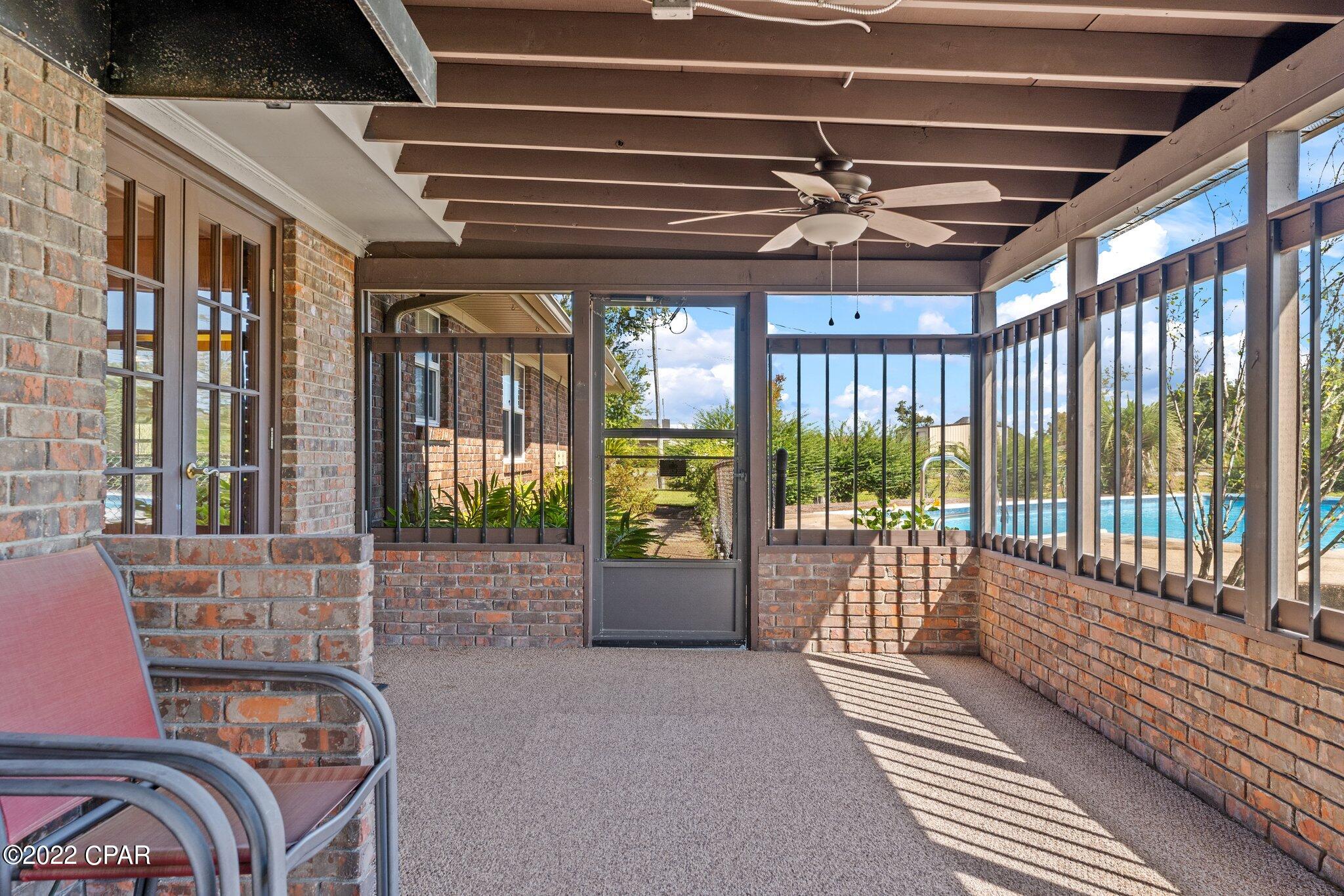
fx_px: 896
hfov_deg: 73.7
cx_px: 672
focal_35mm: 24
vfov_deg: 53.1
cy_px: 448
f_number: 8
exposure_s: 1/25
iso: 400
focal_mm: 24
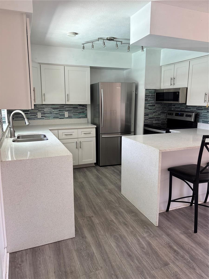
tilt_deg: -10.8
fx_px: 209
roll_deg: -0.6
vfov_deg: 67.3
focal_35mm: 26
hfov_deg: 53.1
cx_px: 104
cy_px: 140
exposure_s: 1/121
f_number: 1.6
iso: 100
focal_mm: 5.96
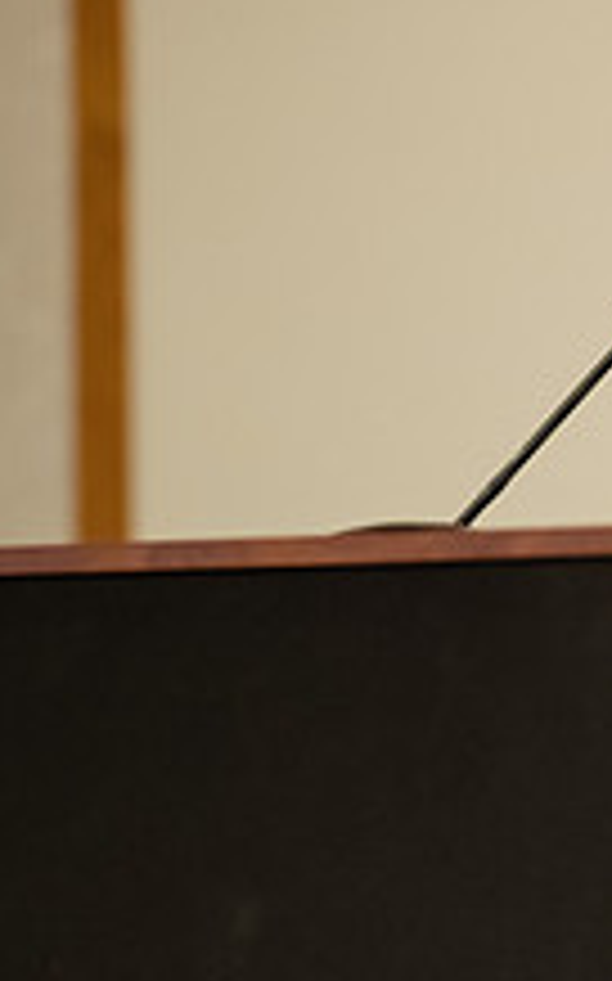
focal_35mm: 813
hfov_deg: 1.6
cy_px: 556
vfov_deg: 2.6
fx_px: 21725
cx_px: 1008
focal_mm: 300
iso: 2000
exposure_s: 1/200
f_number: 2.8
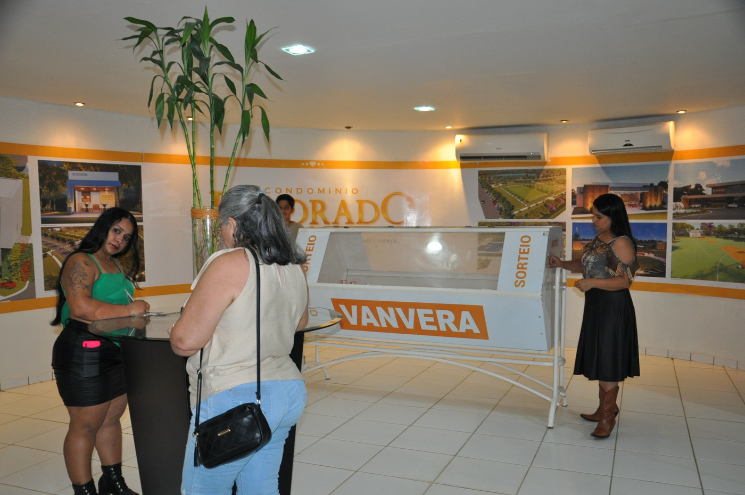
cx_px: 372
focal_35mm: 32
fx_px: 651
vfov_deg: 41.6
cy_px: 248
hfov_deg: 59.5
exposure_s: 1/60
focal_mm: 21
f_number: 4
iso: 800
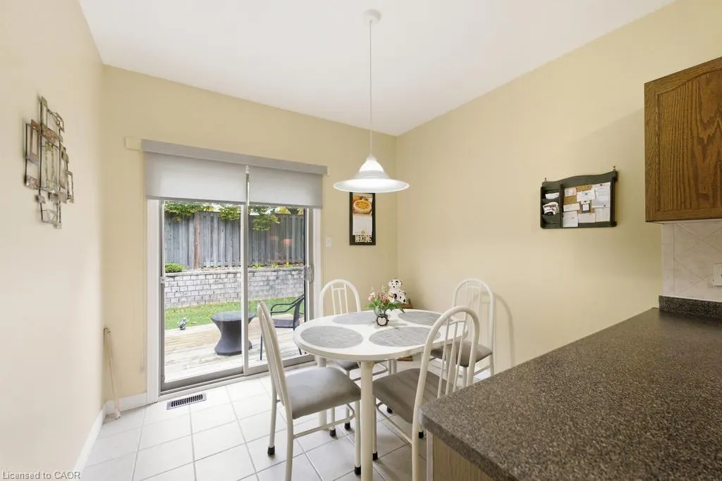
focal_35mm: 14
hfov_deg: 104.2
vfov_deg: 81.2
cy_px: 240
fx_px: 281
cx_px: 361
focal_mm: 14
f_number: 4.5
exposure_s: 1/125
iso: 2000
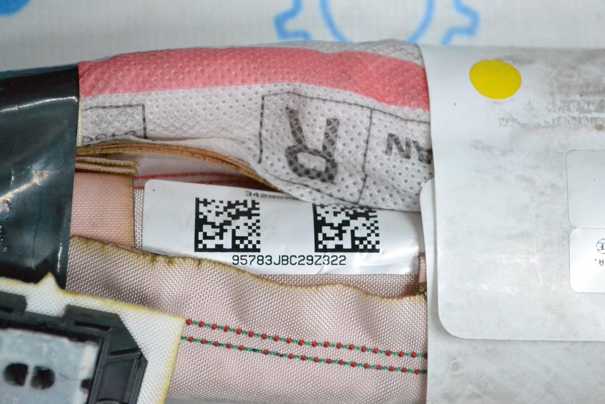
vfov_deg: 16.6
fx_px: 1387
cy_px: 202
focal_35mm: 82
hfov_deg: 24.6
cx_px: 302
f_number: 5.6
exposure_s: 1/800
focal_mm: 55
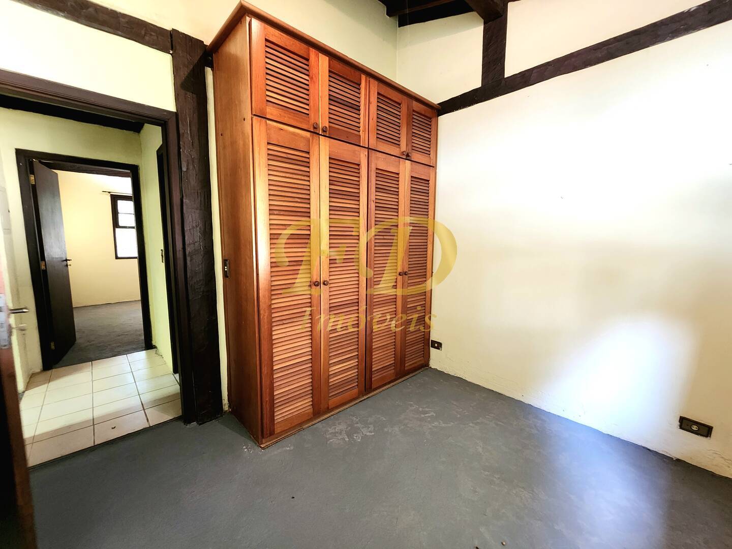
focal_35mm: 13
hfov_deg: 106.2
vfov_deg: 89.9
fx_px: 275
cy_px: 274
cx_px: 366
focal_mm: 2.2
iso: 320
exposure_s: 1/30
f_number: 2.2
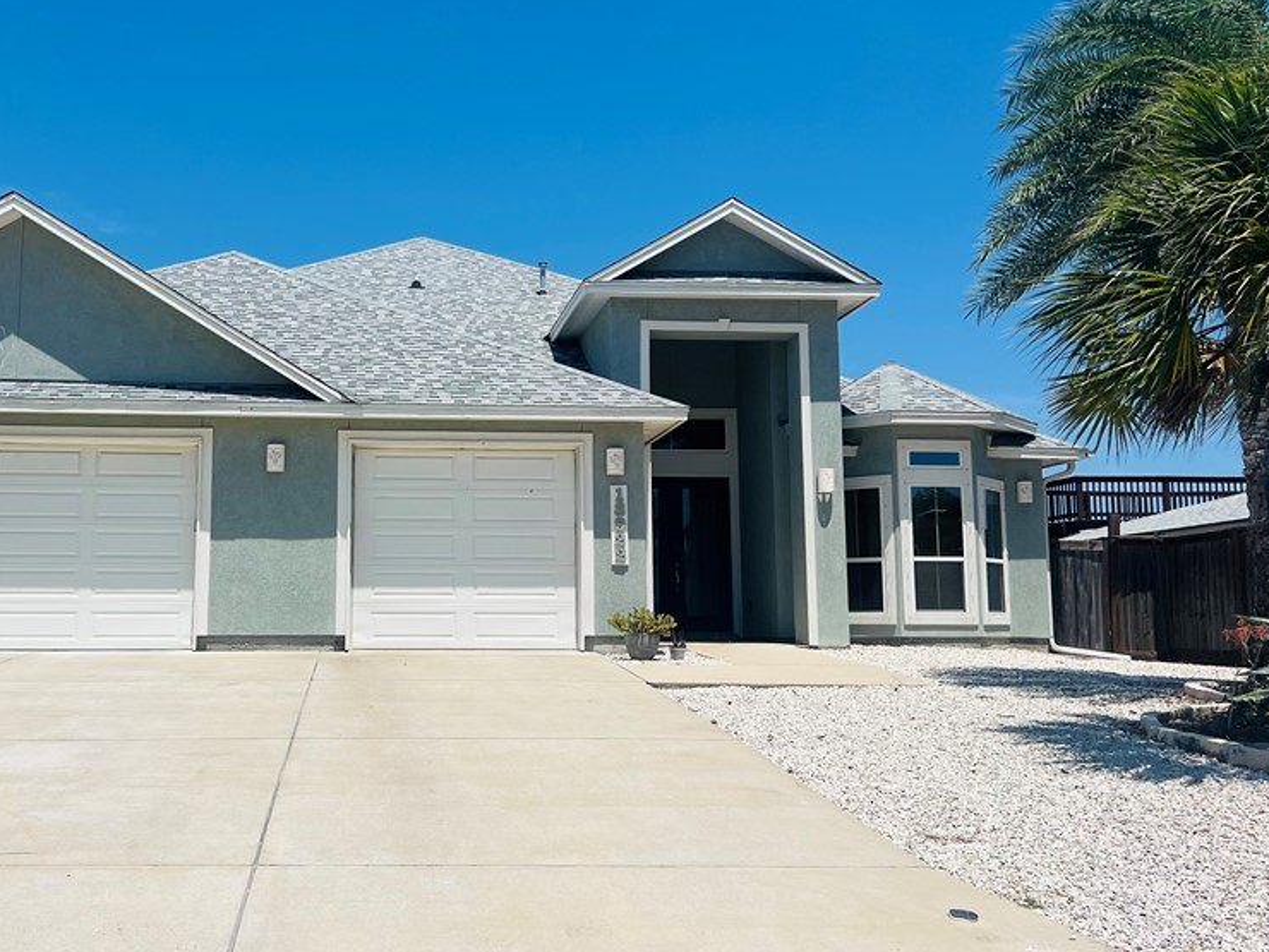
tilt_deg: +8.0
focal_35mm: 36
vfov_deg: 39.7
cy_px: 460
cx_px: 436
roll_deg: +0.3
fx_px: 1320
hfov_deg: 50.5
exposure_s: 1/8000
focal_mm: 5.7
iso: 50
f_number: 1.5
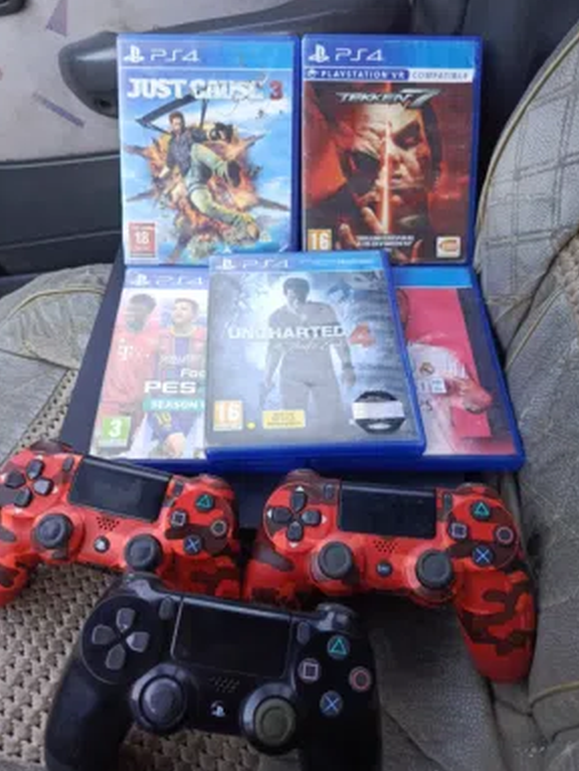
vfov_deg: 71.5
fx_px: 534
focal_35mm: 24
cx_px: 283
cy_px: 387
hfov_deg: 56.9
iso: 504
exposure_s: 1/50
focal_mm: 5.25
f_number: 1.7
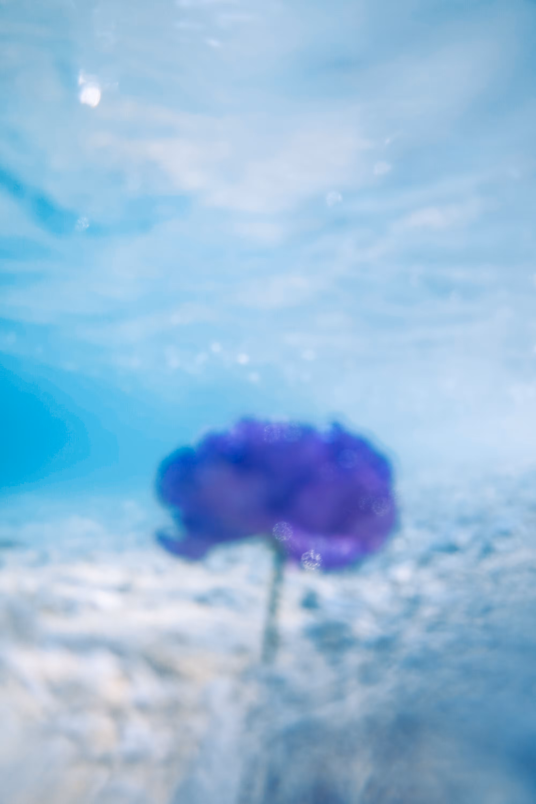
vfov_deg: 46.4
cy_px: 402
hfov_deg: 31.9
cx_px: 268
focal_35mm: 42
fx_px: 938
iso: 320
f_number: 4.5
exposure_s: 1/160
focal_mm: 28
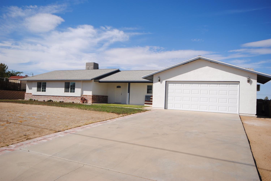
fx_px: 203
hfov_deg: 67.3
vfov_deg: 48.0
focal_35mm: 27
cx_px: 136
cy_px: 90
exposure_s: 1/320
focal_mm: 18
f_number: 9
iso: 100
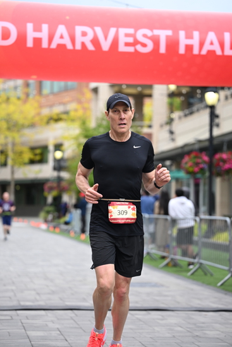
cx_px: 116
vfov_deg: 22.4
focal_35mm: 91
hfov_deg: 15.0
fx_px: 879
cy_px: 174
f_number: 2.8
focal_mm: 91
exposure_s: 1/2000
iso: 640
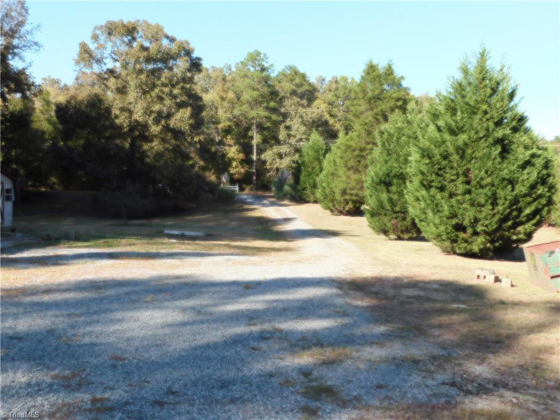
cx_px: 280
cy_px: 210
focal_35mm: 36
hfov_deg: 51.4
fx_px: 582
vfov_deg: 39.7
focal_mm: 6.3
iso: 125
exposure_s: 1/500
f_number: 3.5
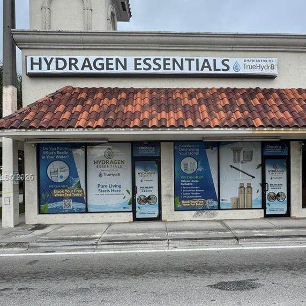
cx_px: 175
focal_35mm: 26
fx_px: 260
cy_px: 178
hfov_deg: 60.7
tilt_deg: +0.2
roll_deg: +1.9
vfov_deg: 60.6
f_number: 2.2
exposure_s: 1/501
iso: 40
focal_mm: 2.22
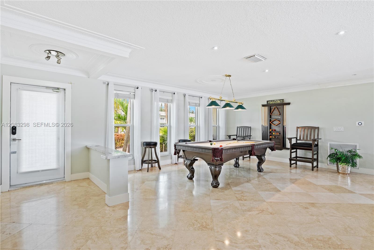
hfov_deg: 90.0
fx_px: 187
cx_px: 187
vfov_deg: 67.4
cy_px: 125
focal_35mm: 18
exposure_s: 1/20
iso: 500
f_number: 8
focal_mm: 18
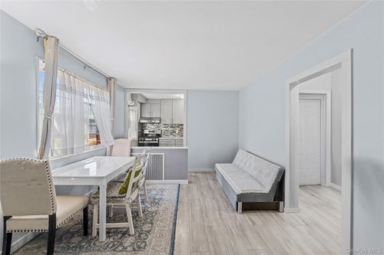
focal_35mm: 14
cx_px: 192
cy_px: 128
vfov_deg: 81.2
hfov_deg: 104.3
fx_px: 149
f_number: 10
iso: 200
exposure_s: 1/1.67
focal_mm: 14
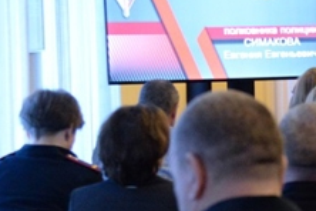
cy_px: 120
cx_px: 489
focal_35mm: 169
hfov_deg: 11.6
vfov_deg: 8.1
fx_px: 1483
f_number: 4.5
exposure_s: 1/160
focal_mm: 50
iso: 6400
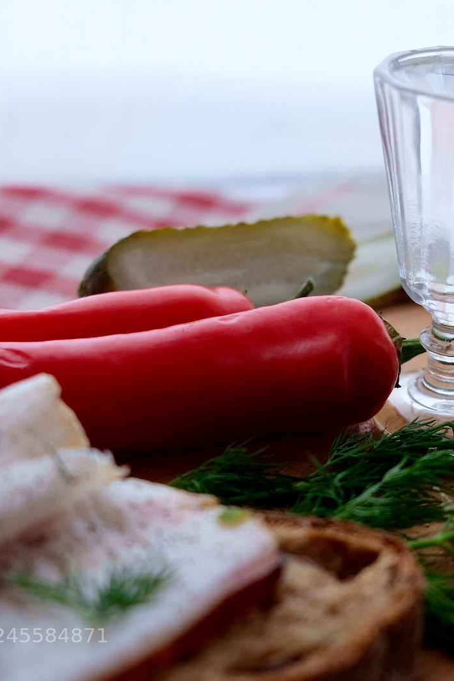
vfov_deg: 37.5
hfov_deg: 25.4
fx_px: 1003
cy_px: 342
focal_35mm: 53
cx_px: 286
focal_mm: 23.3
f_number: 3.2
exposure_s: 1/80
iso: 400
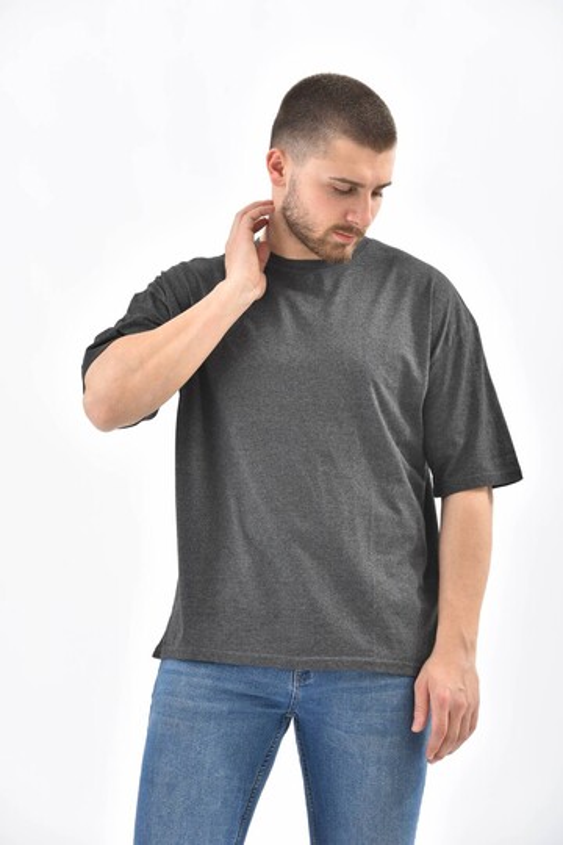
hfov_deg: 11.8
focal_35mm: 116
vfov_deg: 17.6
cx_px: 282
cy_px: 422
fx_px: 2721
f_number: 7.1
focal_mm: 116
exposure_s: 1/160
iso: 100
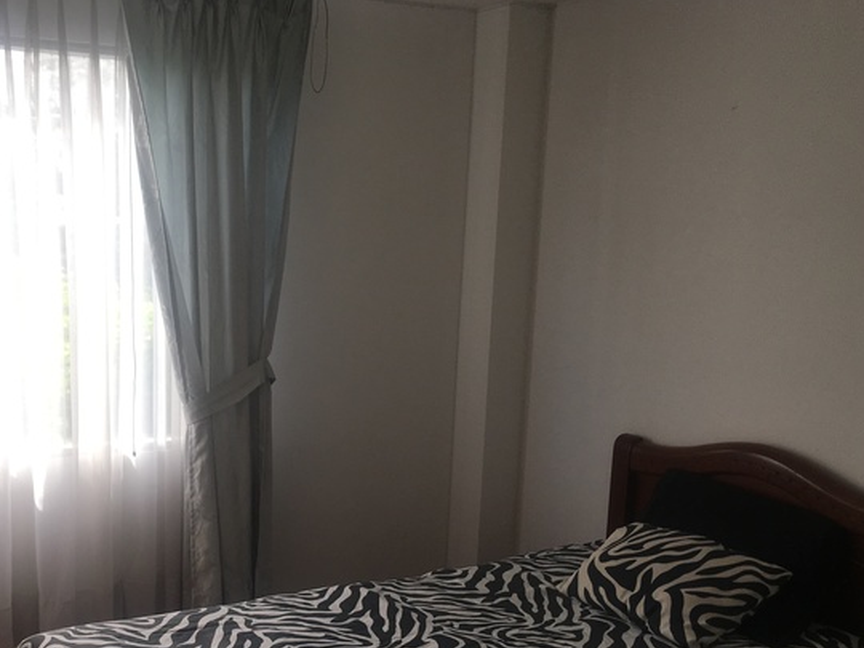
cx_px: 282
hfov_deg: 43.2
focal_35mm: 43
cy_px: 453
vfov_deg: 33.2
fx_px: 1073
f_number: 2.2
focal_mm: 4.15
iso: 32
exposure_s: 1/120
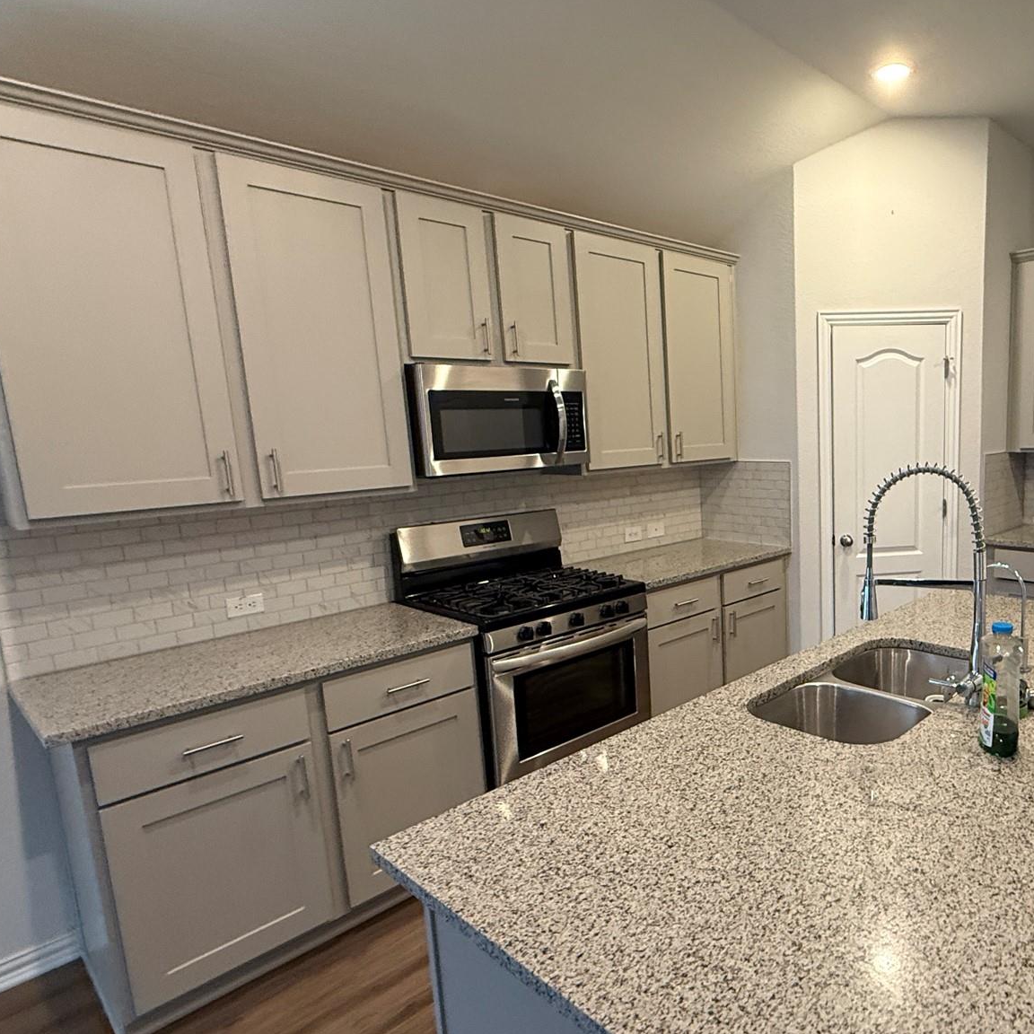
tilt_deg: -7.1
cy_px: 540
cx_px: 734
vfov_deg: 69.6
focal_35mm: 22
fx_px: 743
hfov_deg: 66.6
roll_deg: +2.8
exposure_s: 1/60
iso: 320
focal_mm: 2.22
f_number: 2.2
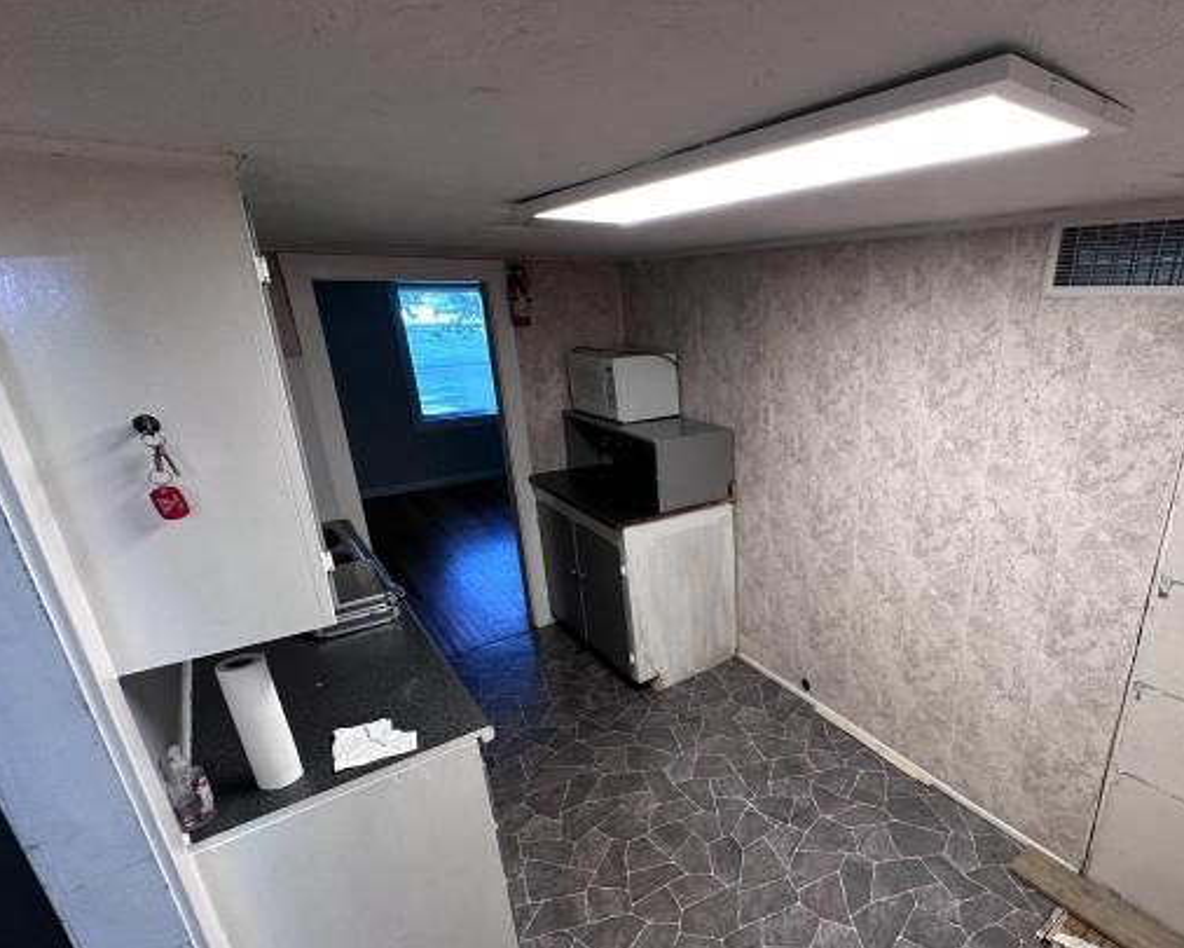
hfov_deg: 83.8
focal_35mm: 18
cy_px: 541
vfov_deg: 73.4
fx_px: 631
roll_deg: -0.7
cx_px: 776
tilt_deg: -21.0
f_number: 2.2
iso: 250
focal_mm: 2.22
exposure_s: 1/120
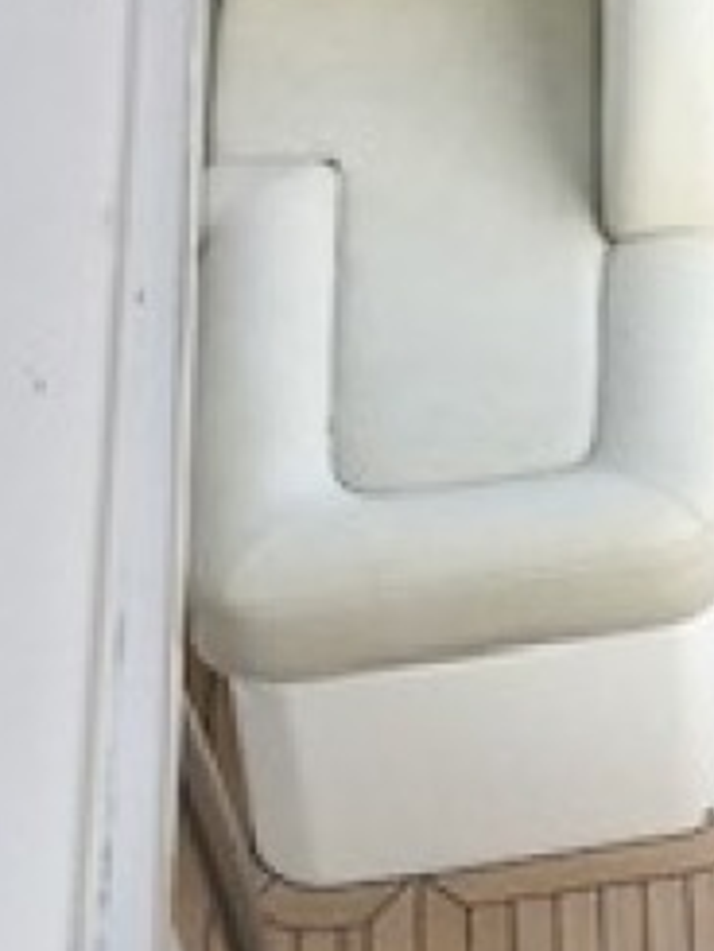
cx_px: 799
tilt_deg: -50.8
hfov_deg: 11.4
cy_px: 644
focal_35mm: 128
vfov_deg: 15.4
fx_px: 3517
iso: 25
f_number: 2.2
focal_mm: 4.15
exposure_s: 1/549
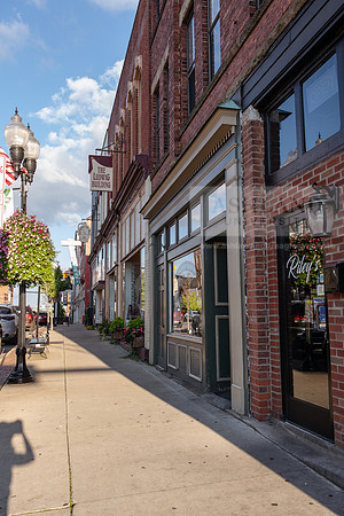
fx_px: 459
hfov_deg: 41.1
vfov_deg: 58.7
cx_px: 172
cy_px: 258
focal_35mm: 32
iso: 31
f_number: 5.6
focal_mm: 32
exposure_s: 1/50
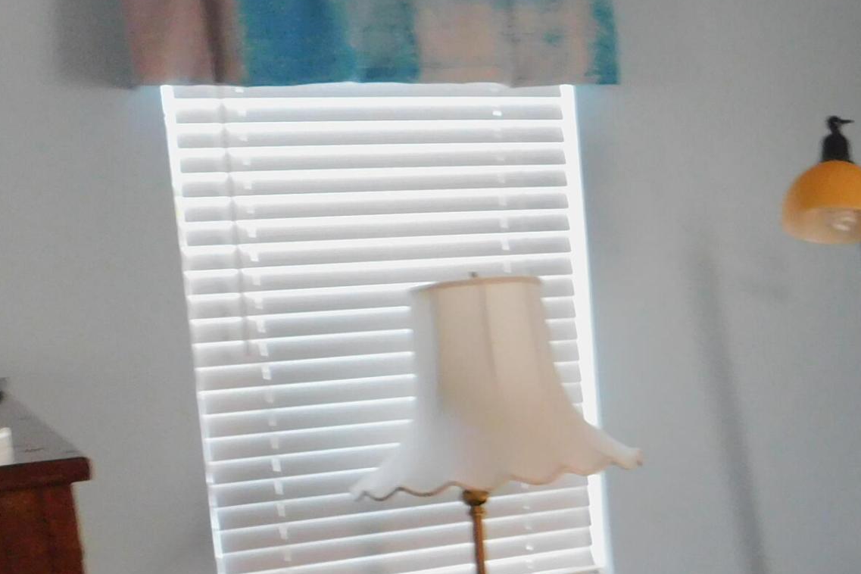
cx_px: 1085
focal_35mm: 79
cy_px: 468
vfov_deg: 17.1
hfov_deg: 23.1
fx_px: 1889
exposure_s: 1/10
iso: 400
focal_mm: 5.3
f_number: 3.2
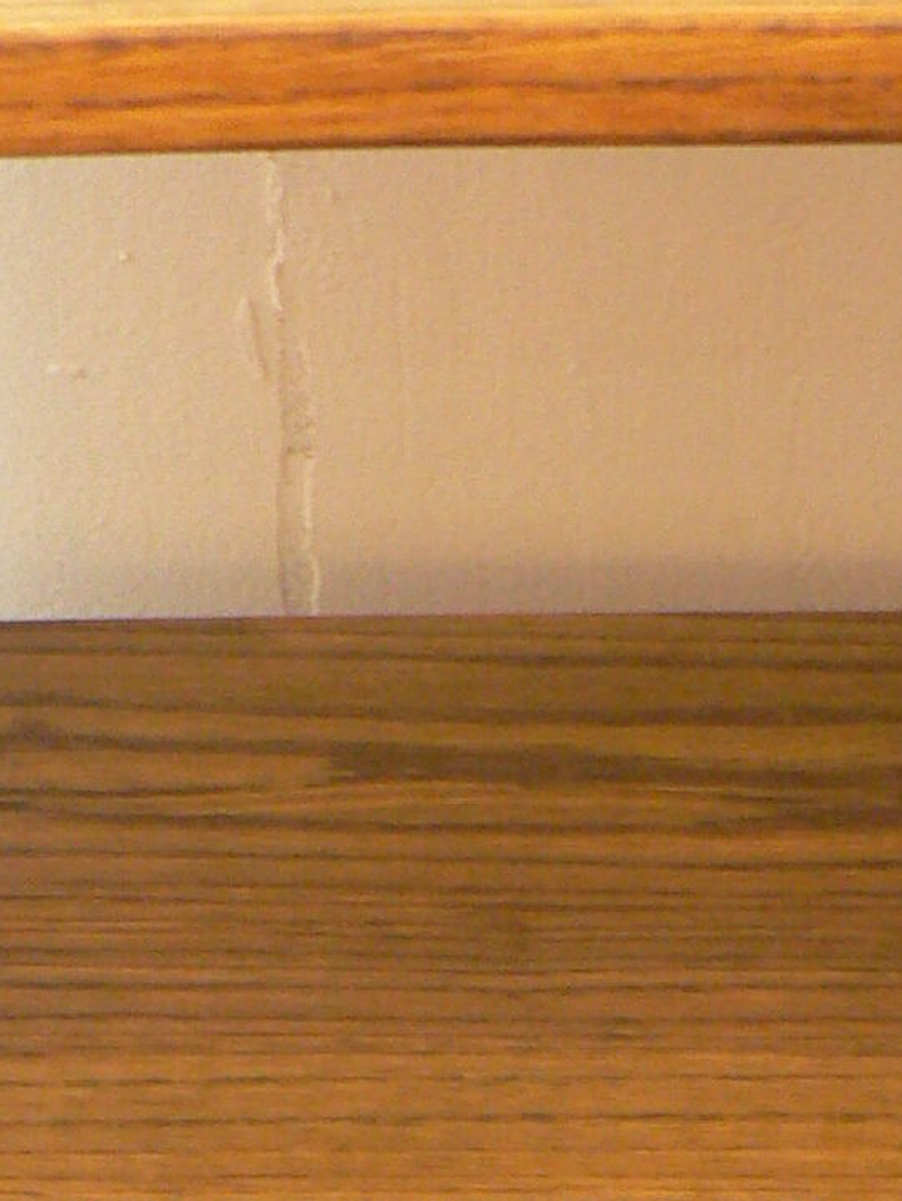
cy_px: 1277
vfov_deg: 14.9
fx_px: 4479
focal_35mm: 129
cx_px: 764
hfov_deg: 11.4
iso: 200
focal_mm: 6
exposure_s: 1/13
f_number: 2.8
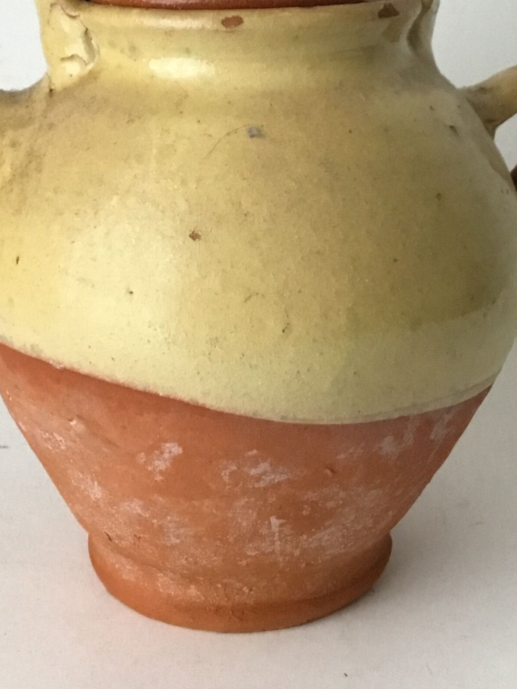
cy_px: 168
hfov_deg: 22.9
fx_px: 1274
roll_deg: +1.9
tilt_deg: -12.1
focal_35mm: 64
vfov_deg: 29.8
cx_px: 239
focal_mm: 3.3
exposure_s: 1/25
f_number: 2.4
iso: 200
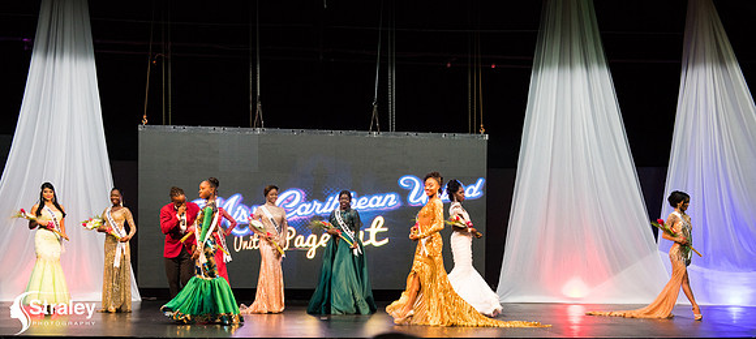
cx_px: 386
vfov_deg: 20.2
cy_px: 253
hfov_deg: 43.5
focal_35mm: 49
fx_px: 946
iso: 4000
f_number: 5
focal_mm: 44
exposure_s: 1/160
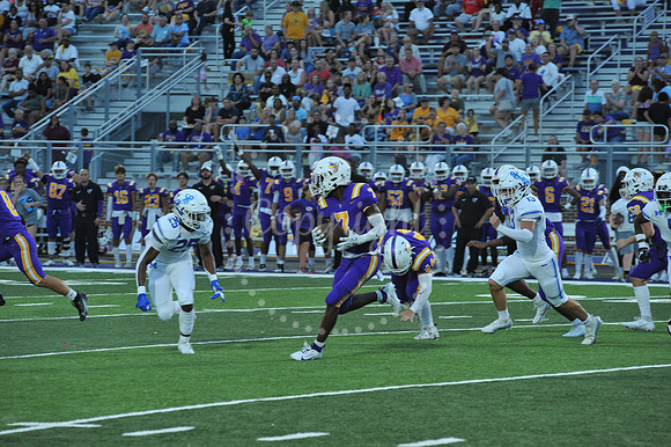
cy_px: 224
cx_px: 336
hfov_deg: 10.3
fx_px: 3726
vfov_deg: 6.9
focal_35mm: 200
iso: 1600
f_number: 6.3
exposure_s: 1/400
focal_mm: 200
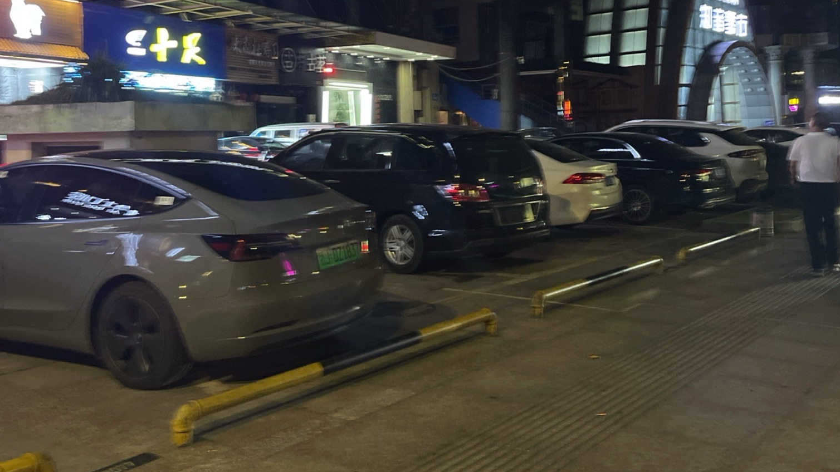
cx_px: 427
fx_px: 824
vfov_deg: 31.6
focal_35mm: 37
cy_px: 140
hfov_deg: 54.0
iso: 800
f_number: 1.6
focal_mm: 5.1
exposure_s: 1/30
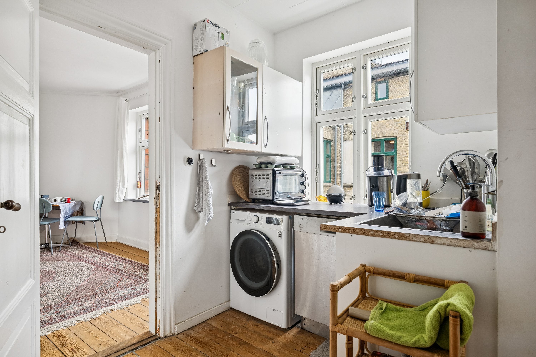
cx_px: 268
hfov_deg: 84.0
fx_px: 298
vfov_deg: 61.9
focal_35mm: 20
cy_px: 178
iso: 400
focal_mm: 20
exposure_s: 1/2
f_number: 8
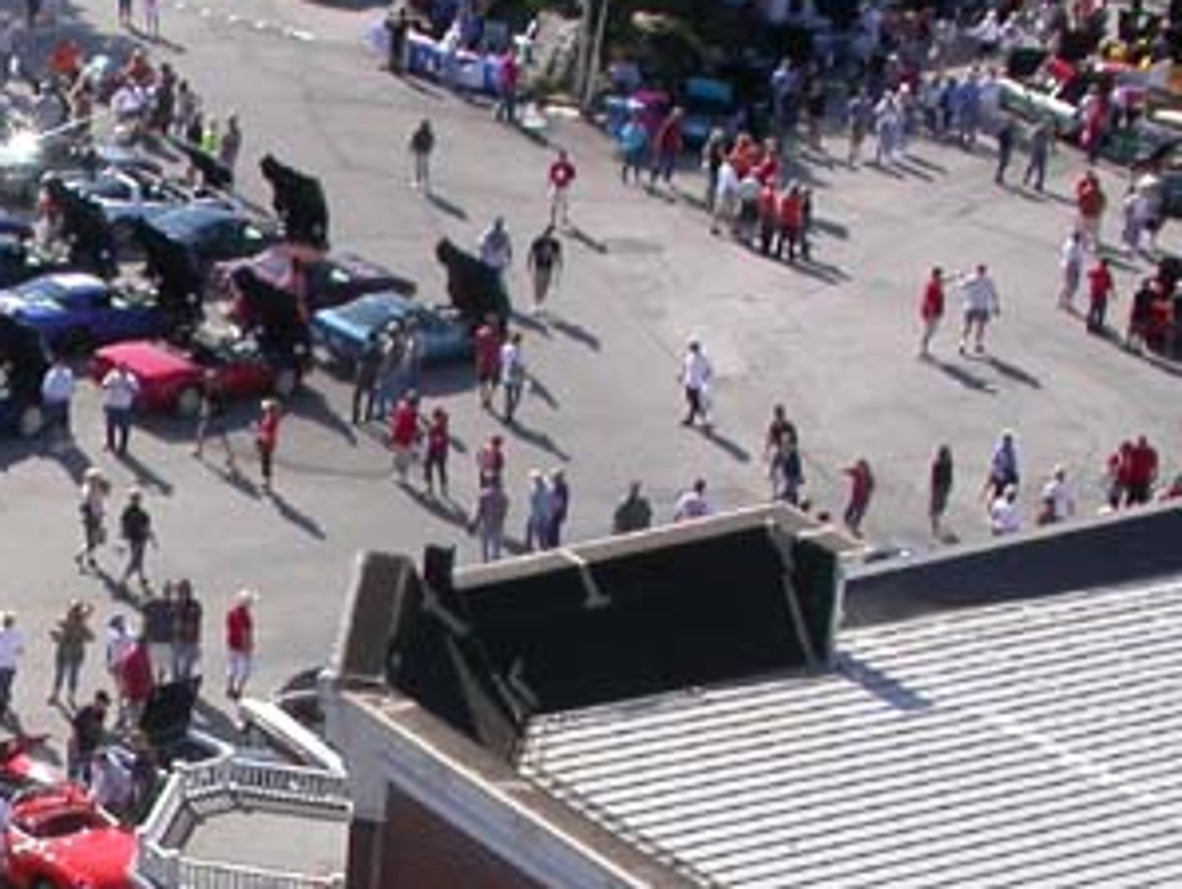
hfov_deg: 18.6
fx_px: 3486
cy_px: 881
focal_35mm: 102
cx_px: -87
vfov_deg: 14.3
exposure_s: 1/305
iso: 100
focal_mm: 7.85
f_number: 6.7
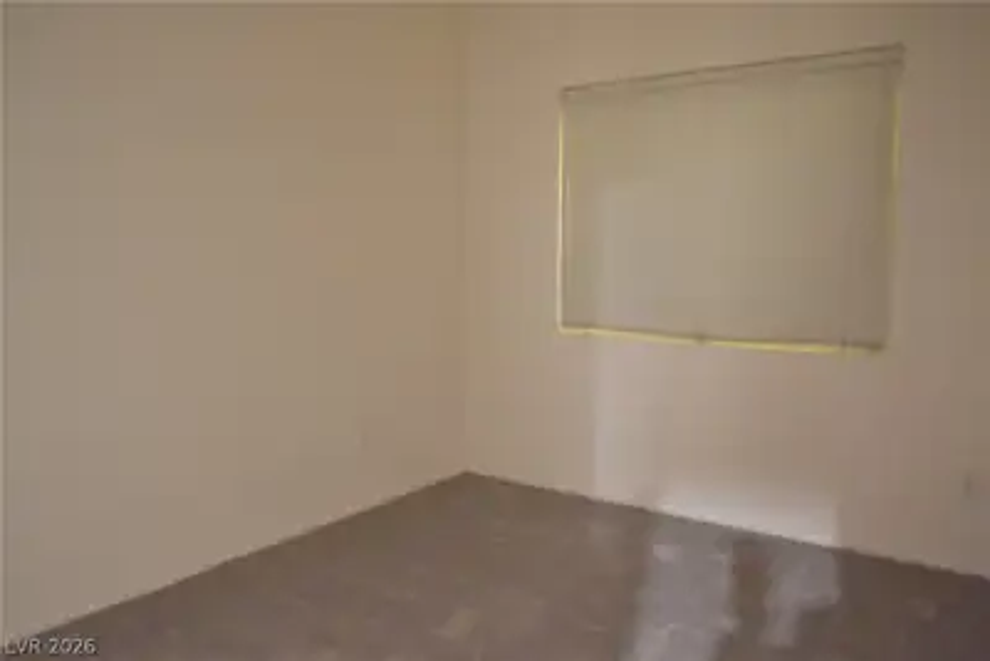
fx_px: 743
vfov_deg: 48.0
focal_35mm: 27
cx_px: 495
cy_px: 330
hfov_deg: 67.4
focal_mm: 18
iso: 3200
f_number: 3.5
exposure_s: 1/6
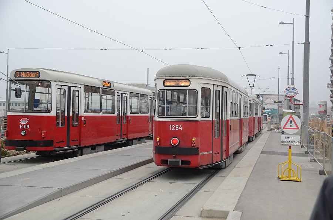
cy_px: 110
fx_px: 443
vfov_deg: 27.9
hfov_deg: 41.2
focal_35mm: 48
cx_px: 166
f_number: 4.5
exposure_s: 1/100
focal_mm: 32
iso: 100
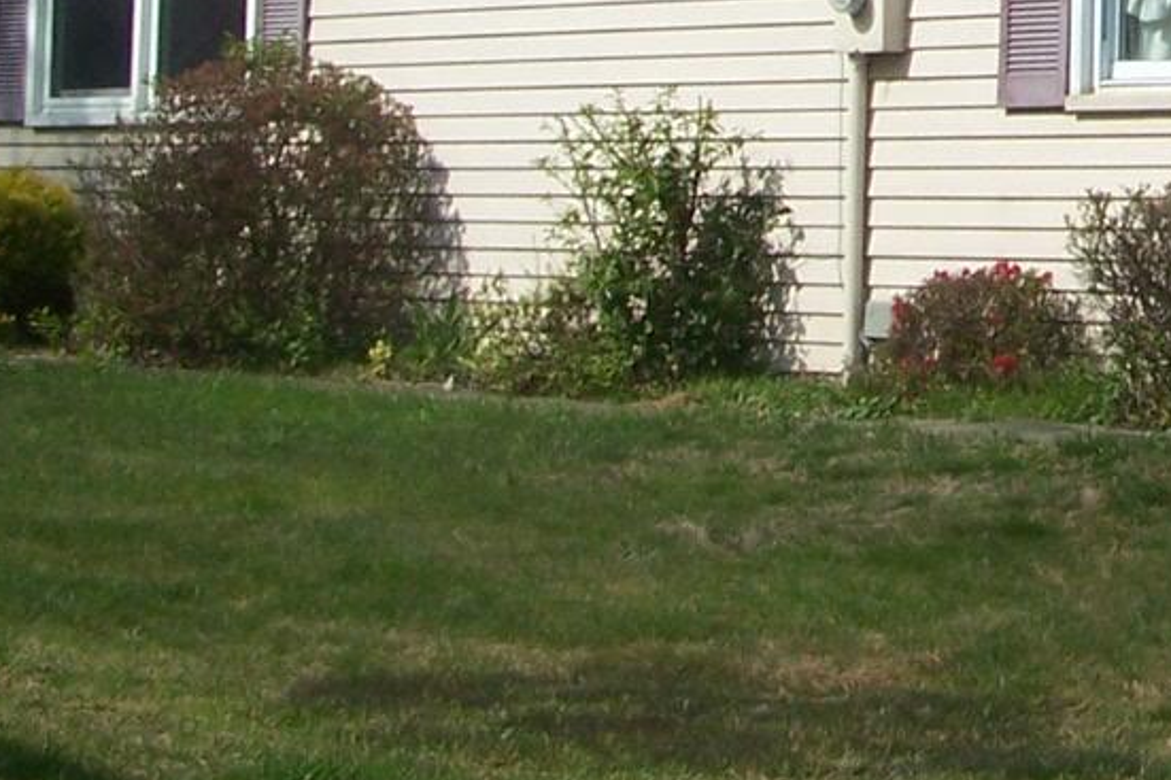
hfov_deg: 13.6
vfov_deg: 9.1
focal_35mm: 147
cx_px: 1403
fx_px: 4780
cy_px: -289
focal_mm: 6.3
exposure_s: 1/640
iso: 80
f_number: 5.6
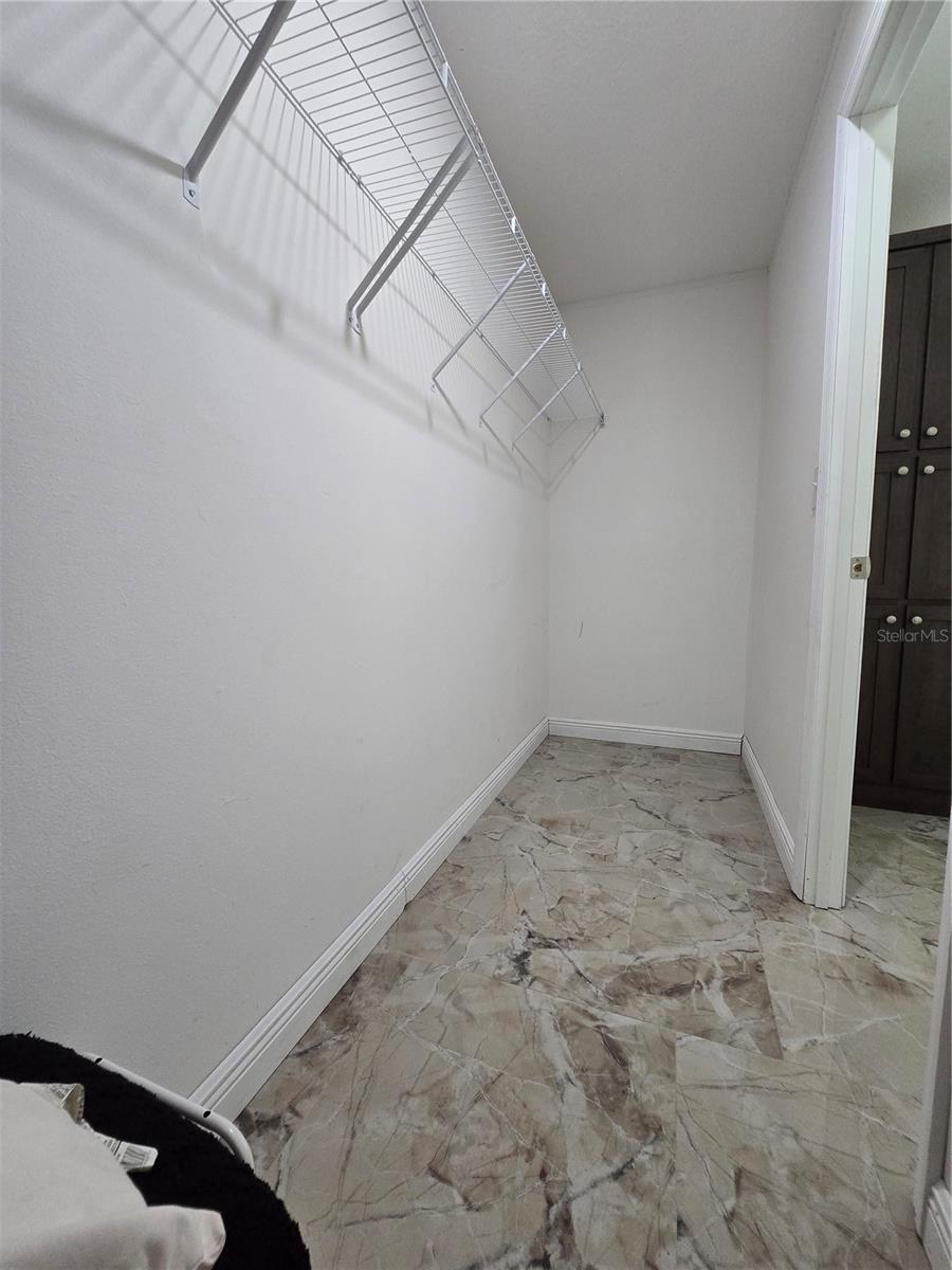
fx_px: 477
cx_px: 476
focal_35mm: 13
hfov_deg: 89.9
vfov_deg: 106.2
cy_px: 635
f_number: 2.2
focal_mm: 2.2
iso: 250
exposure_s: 1/60
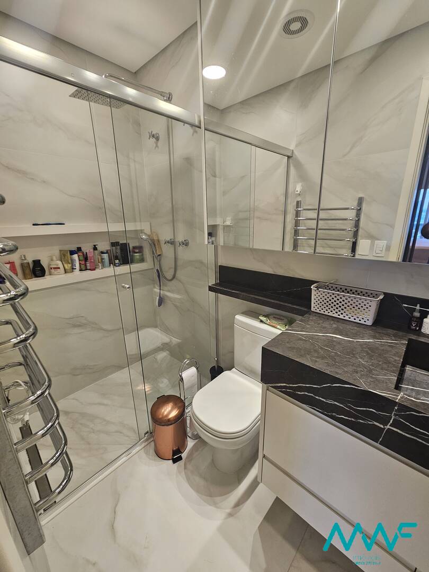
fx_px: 215
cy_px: 286
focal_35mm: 13
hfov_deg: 89.9
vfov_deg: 106.2
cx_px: 214
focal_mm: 2.2
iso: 80
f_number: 2.2
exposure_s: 1/60
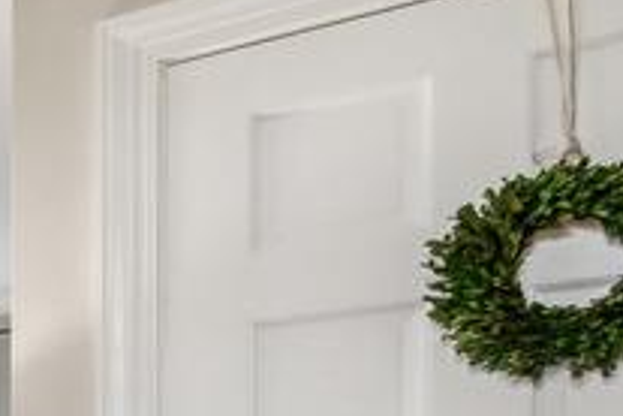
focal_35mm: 81
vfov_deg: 15.6
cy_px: 604
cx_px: -840
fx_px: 1410
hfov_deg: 15.3
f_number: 6.3
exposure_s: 1/4
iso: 125
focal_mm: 16.5
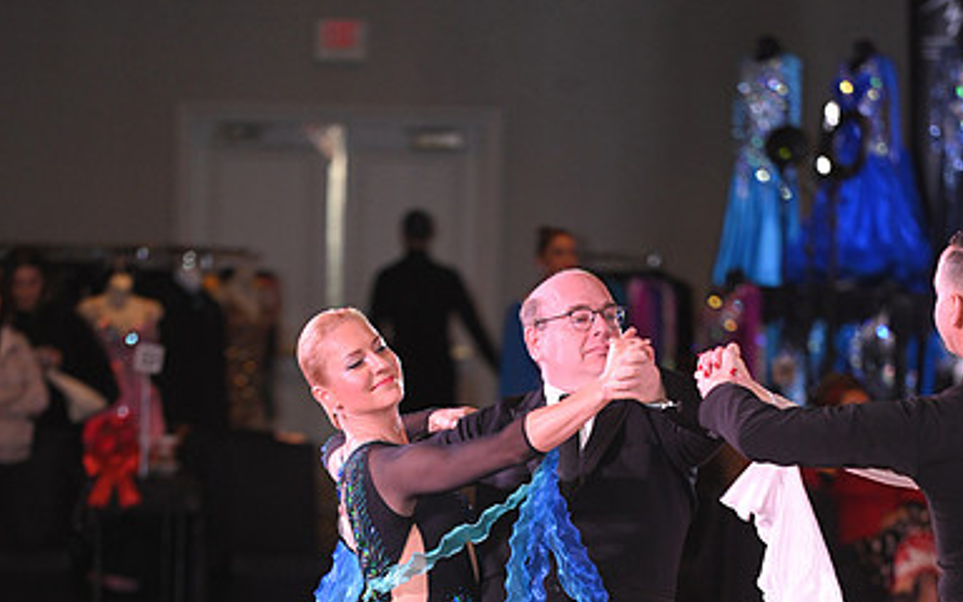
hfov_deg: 6.8
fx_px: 8083
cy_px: 690
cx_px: 483
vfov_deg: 4.3
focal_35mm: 308
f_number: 4.5
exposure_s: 1/200
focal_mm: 200
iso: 2000
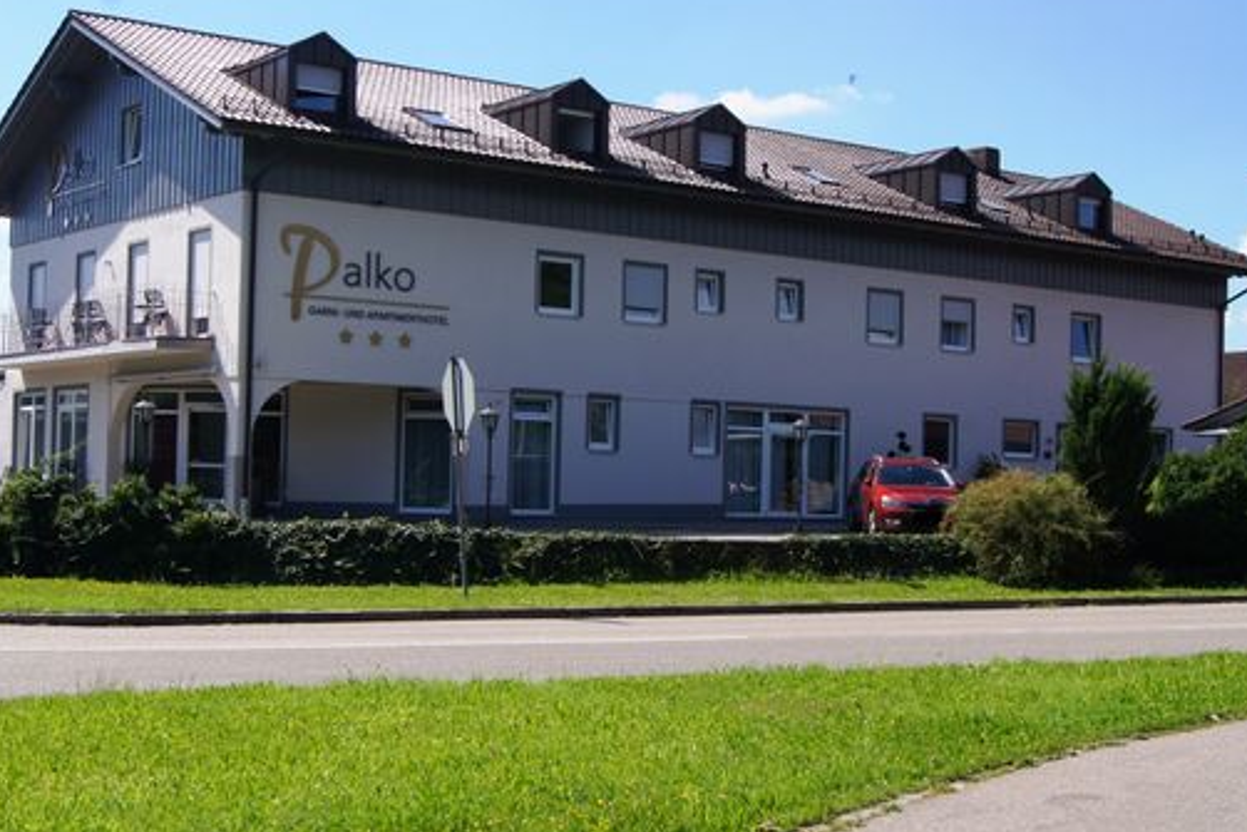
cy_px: 343
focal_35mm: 43
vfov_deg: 31.1
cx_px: 559
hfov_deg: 45.4
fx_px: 1490
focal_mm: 24
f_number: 11
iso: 100
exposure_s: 1/100
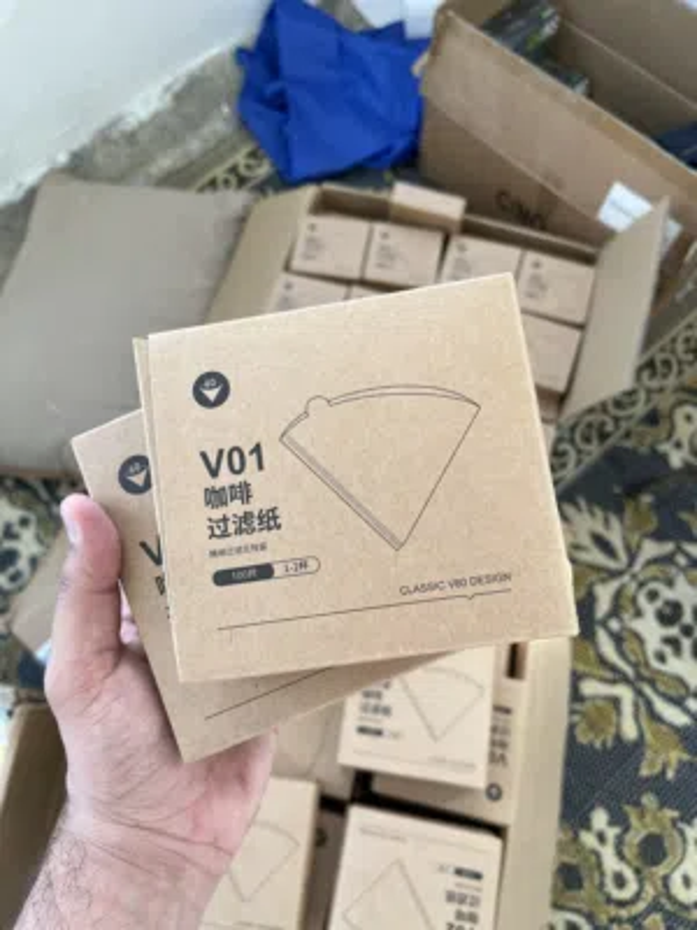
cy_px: 465
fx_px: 698
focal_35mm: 26
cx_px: 348
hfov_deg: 53.1
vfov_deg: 67.3
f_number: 1.6
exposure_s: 1/121
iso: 100
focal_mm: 5.1
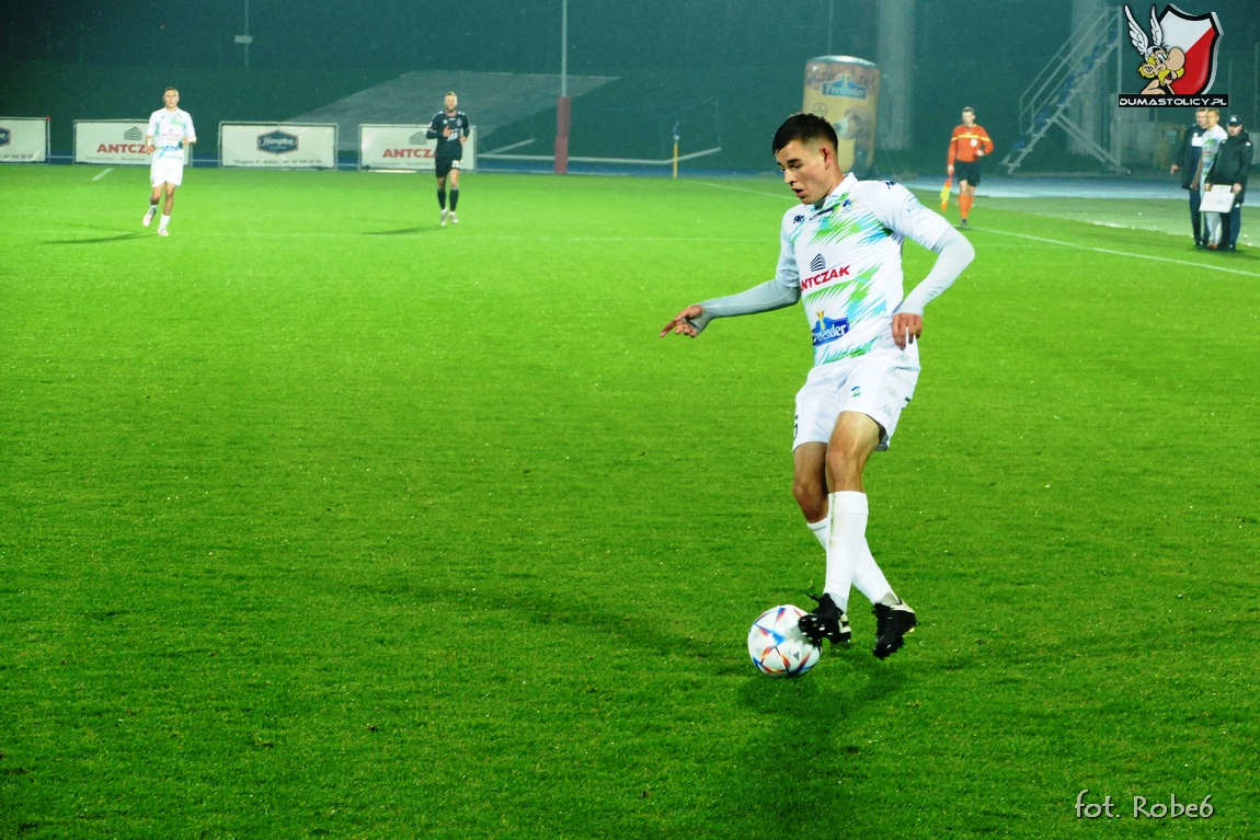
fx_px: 4550
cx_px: 630
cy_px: 420
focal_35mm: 130
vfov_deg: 10.6
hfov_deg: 15.8
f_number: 3.9
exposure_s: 1/500
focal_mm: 47.46
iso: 1000
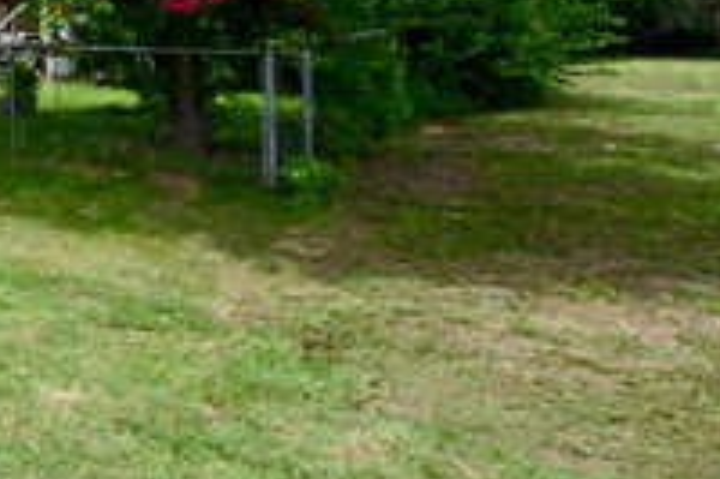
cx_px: -191
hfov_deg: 33.0
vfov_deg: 27.7
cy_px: 13
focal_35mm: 46
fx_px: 919
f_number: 7.1
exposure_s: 1/400
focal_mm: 12
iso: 100
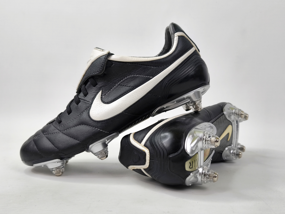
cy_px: 107
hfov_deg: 71.6
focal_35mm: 24
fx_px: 198
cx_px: 142
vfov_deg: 56.8
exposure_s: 1/101
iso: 50
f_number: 1.9
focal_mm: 6.92
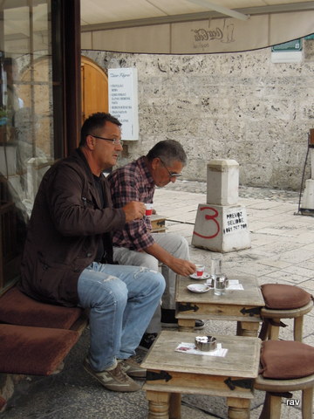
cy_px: 210
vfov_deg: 31.2
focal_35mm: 62
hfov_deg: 23.7
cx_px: 157
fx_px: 750
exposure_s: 1/100
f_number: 4.2
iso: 250
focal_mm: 11.1
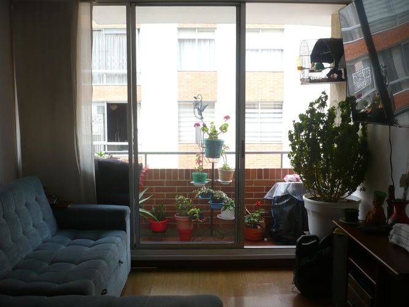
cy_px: 154
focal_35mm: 35
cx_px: 204
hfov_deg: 52.6
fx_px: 413
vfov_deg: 40.7
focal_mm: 5.8
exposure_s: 1/160
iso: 100
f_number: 2.8
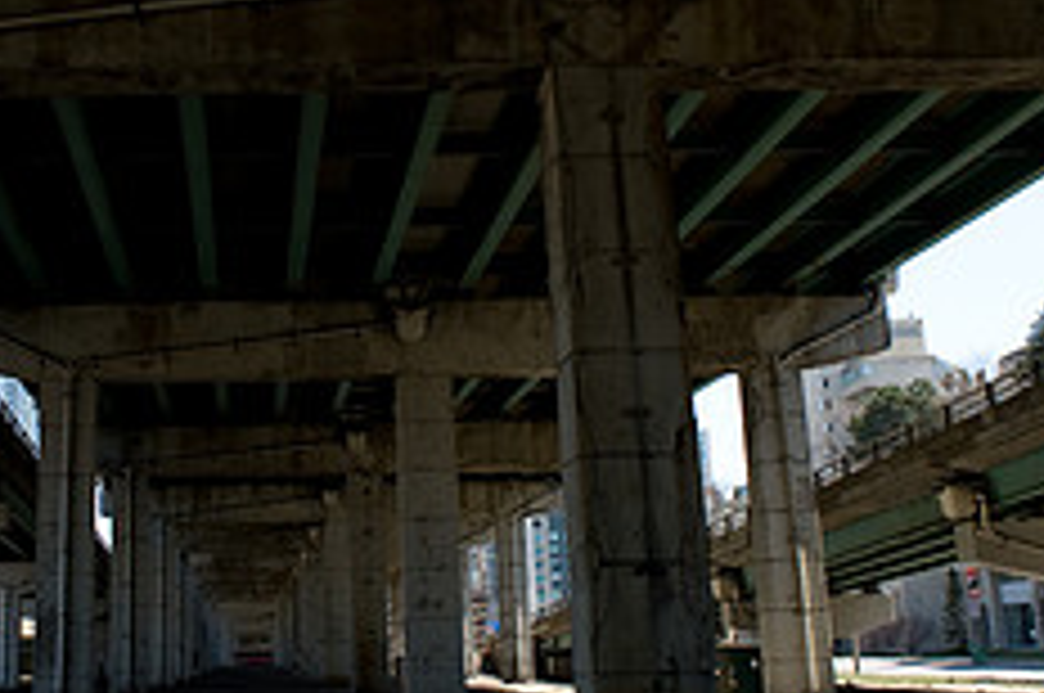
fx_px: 1448
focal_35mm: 50
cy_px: 248
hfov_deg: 38.6
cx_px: 256
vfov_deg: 26.8
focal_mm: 20
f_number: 5.6
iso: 200
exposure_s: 1/500
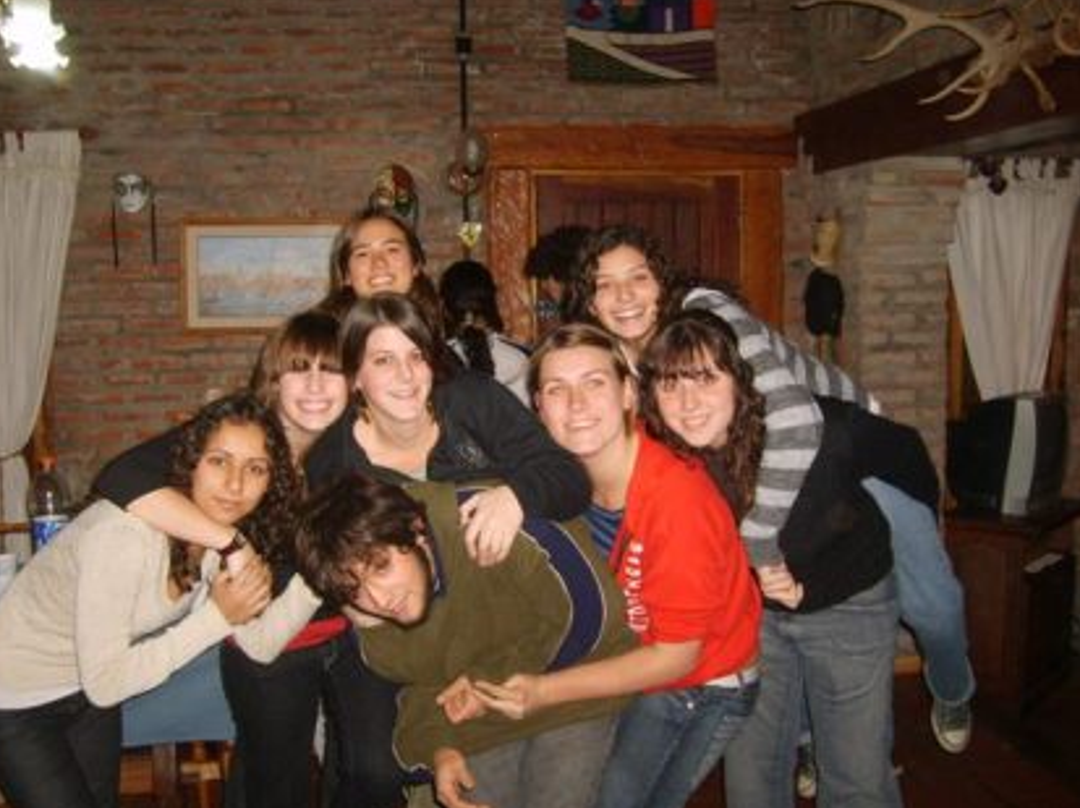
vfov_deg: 37.7
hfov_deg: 49.0
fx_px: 1185
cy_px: 426
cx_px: 518
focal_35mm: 38
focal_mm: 5.8
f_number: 2.8
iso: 170
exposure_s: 1/45
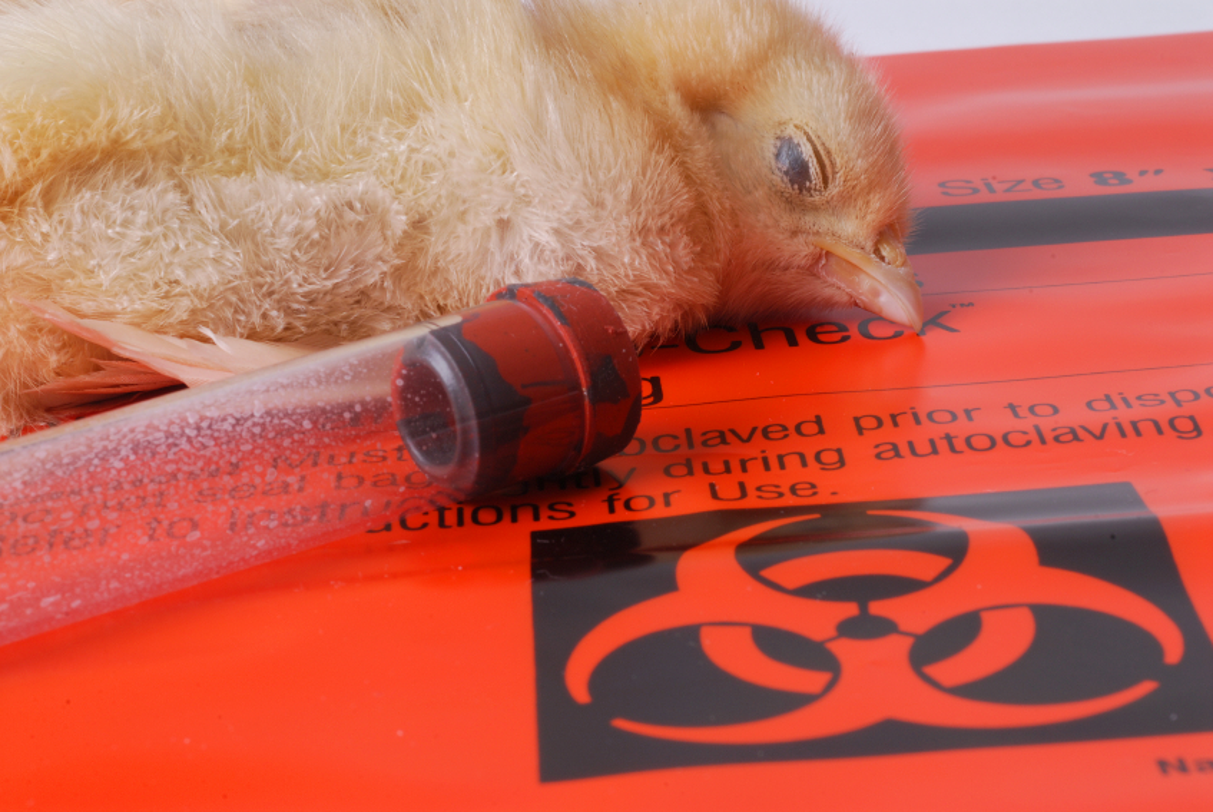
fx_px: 3036
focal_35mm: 90
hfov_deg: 22.6
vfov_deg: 15.2
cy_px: 406
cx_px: 606
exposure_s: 1/160
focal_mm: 60
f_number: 36
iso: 100
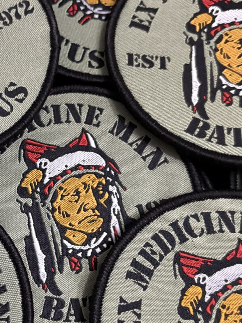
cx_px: 40
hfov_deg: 24.0
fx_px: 559
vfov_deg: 32.0
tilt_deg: -75.8
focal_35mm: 60
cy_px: 211
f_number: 1.6
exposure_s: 1/25
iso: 640
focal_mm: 5.96
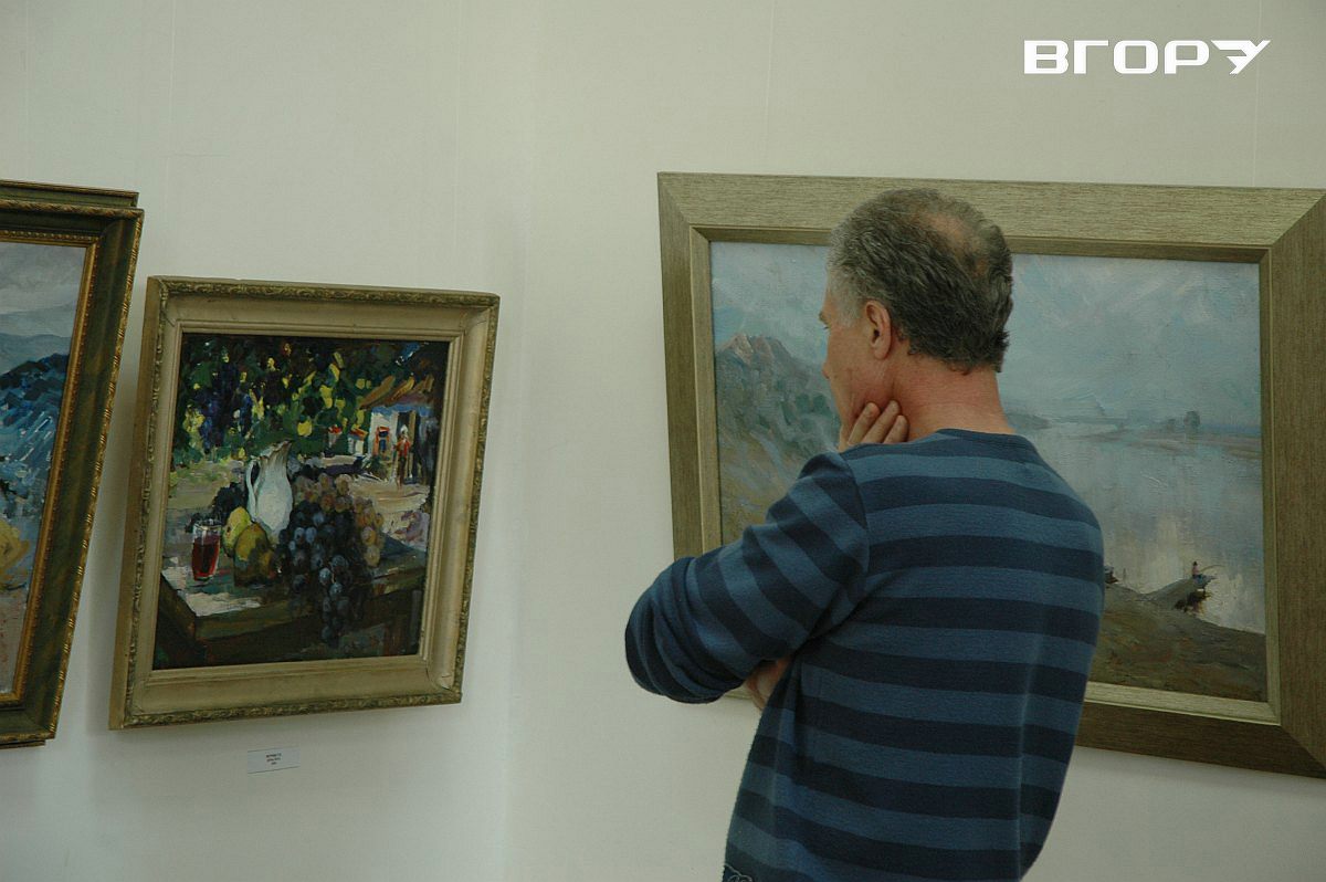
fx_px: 3588
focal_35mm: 98
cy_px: 441
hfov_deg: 20.9
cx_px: 663
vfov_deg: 14.0
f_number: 5.6
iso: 400
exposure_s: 1/30
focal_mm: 65
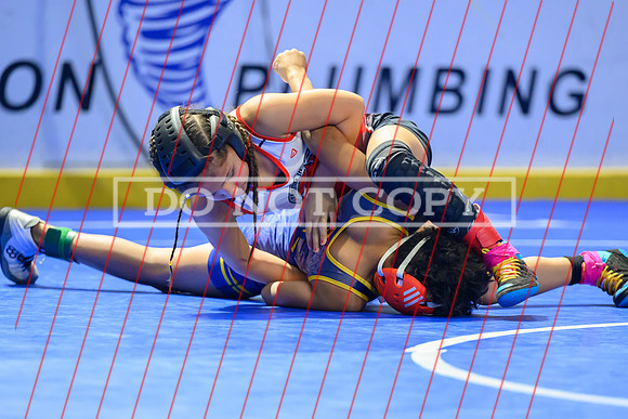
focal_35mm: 265
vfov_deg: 5.2
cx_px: 340
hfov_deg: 7.8
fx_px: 4630
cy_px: 269
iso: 5000
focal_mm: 200
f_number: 2.8
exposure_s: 1/800
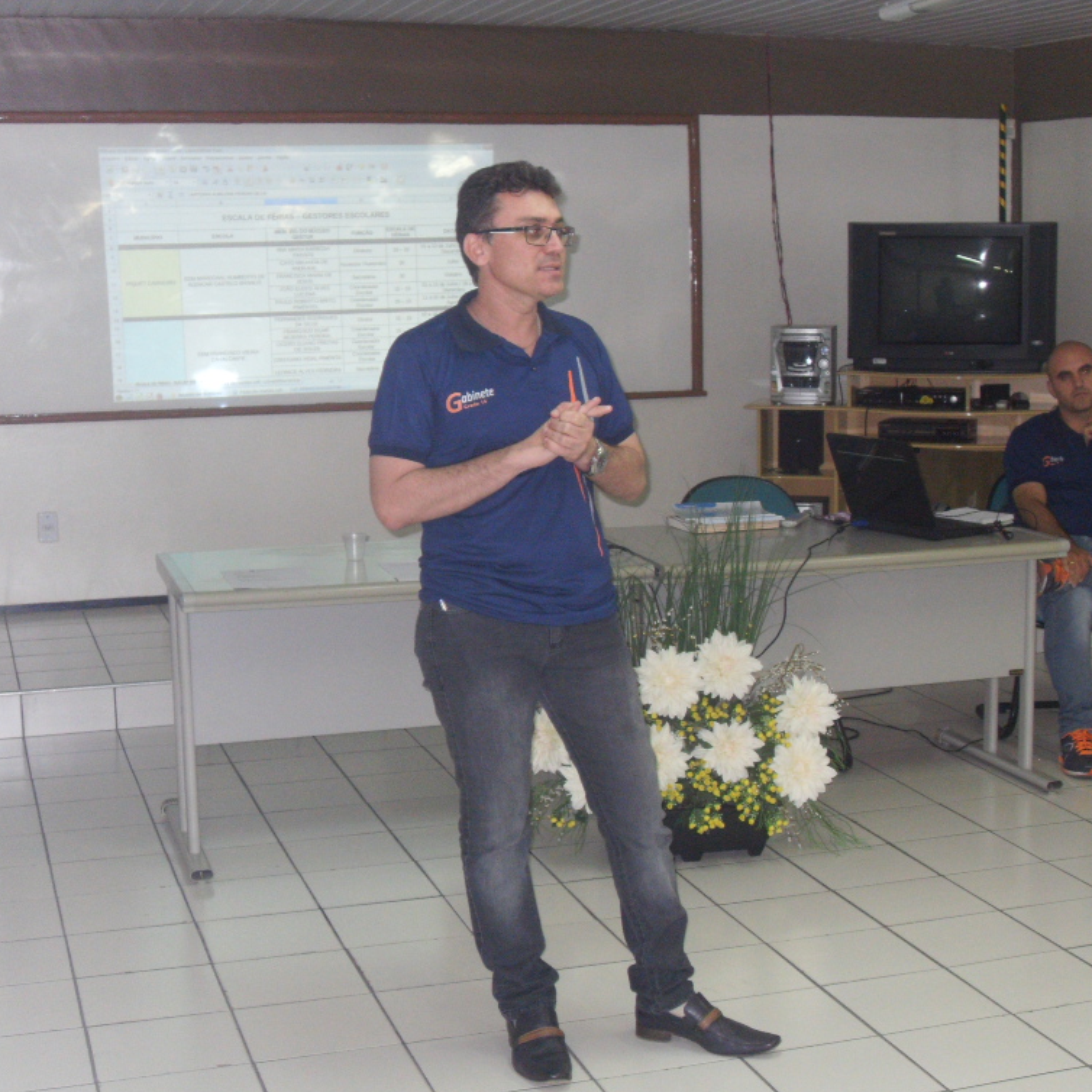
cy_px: 555
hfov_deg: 28.5
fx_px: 2141
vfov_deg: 28.6
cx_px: 708
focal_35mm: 60
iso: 400
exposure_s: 1/60
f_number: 3.4
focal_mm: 8.4
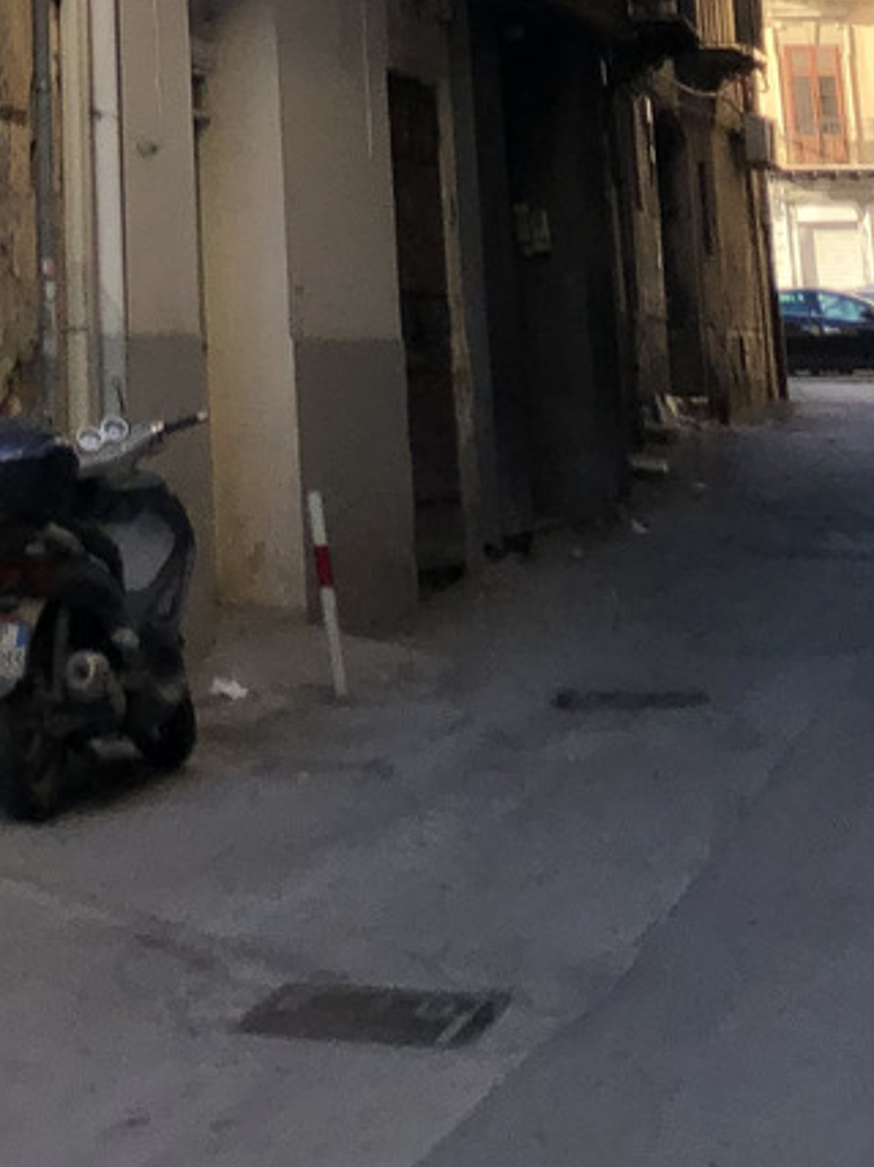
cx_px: -262
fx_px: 3537
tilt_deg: +19.4
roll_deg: +0.2
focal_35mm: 105
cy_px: -891
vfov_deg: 16.0
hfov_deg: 13.6
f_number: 1.8
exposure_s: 1/578
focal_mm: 4
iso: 20
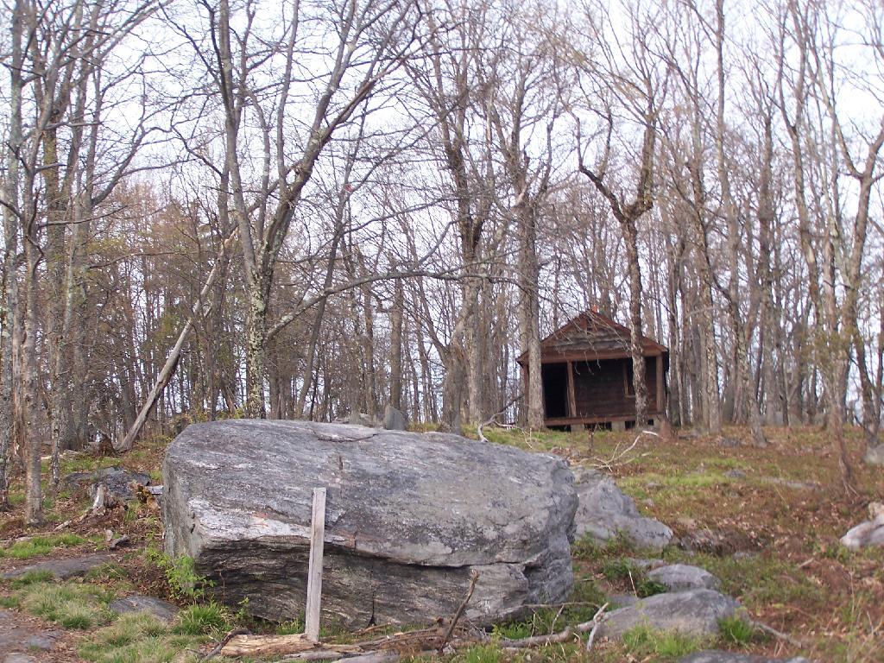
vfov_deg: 22.9
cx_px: 442
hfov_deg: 30.3
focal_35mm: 64
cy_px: 332
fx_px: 1634
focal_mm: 10.7
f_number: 3.2
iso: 80
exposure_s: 1/160
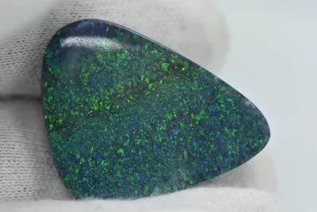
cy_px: 106
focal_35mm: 158
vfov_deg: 8.7
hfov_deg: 13.0
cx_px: 158
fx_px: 1387
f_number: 5.6
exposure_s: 1/125
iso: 400
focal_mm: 105
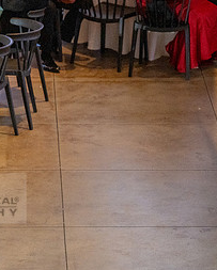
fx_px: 2067
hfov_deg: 6.0
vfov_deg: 7.5
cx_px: -64
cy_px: 198
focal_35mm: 258
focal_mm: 120
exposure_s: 1/200
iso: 3200
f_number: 4
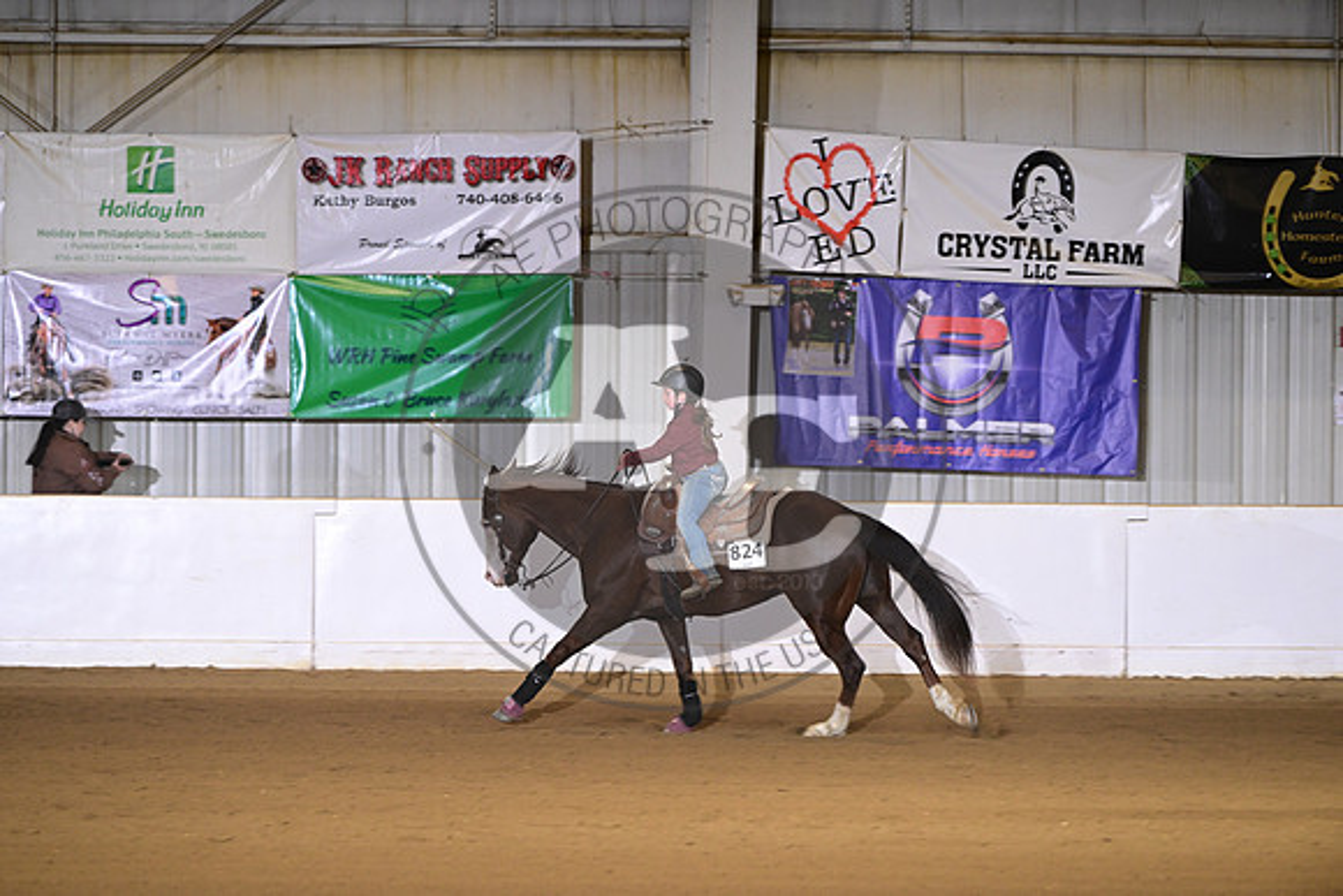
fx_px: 7463
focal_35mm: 200
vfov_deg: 6.9
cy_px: 448
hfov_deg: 10.3
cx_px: 672
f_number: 4
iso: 2000
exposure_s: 1/200
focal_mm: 200
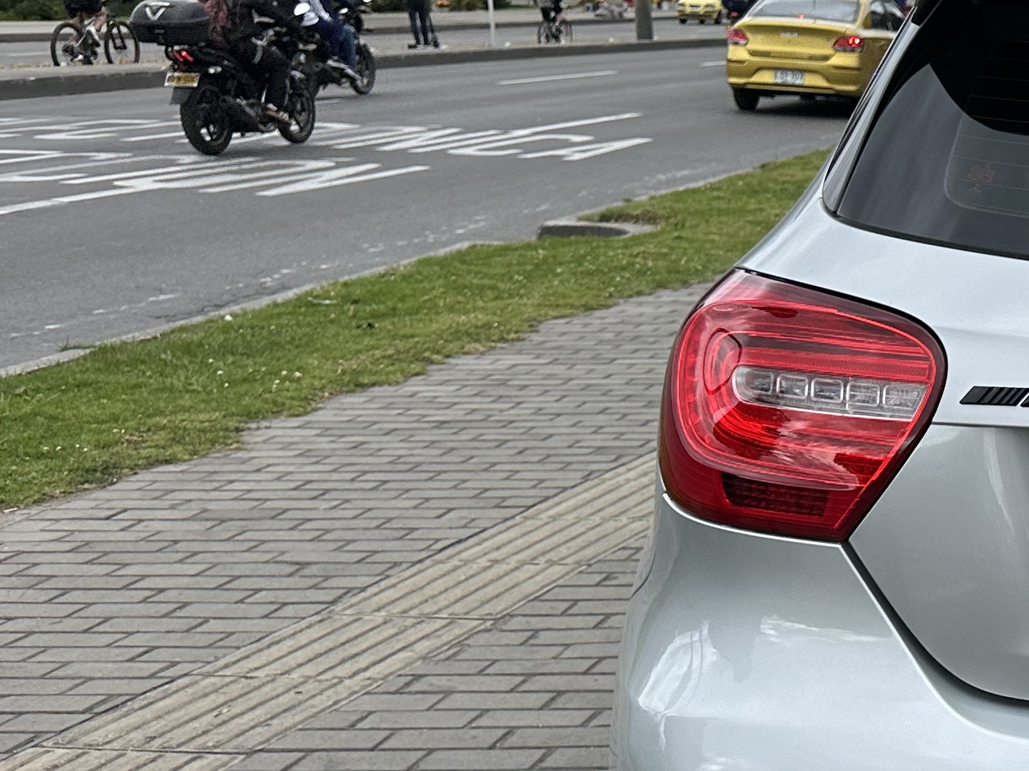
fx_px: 2021
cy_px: 490
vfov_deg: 21.6
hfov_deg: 24.1
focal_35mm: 68
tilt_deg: -13.3
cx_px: 1429
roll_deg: -1.8
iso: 80
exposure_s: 1/3356
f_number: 1.78
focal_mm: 6.86
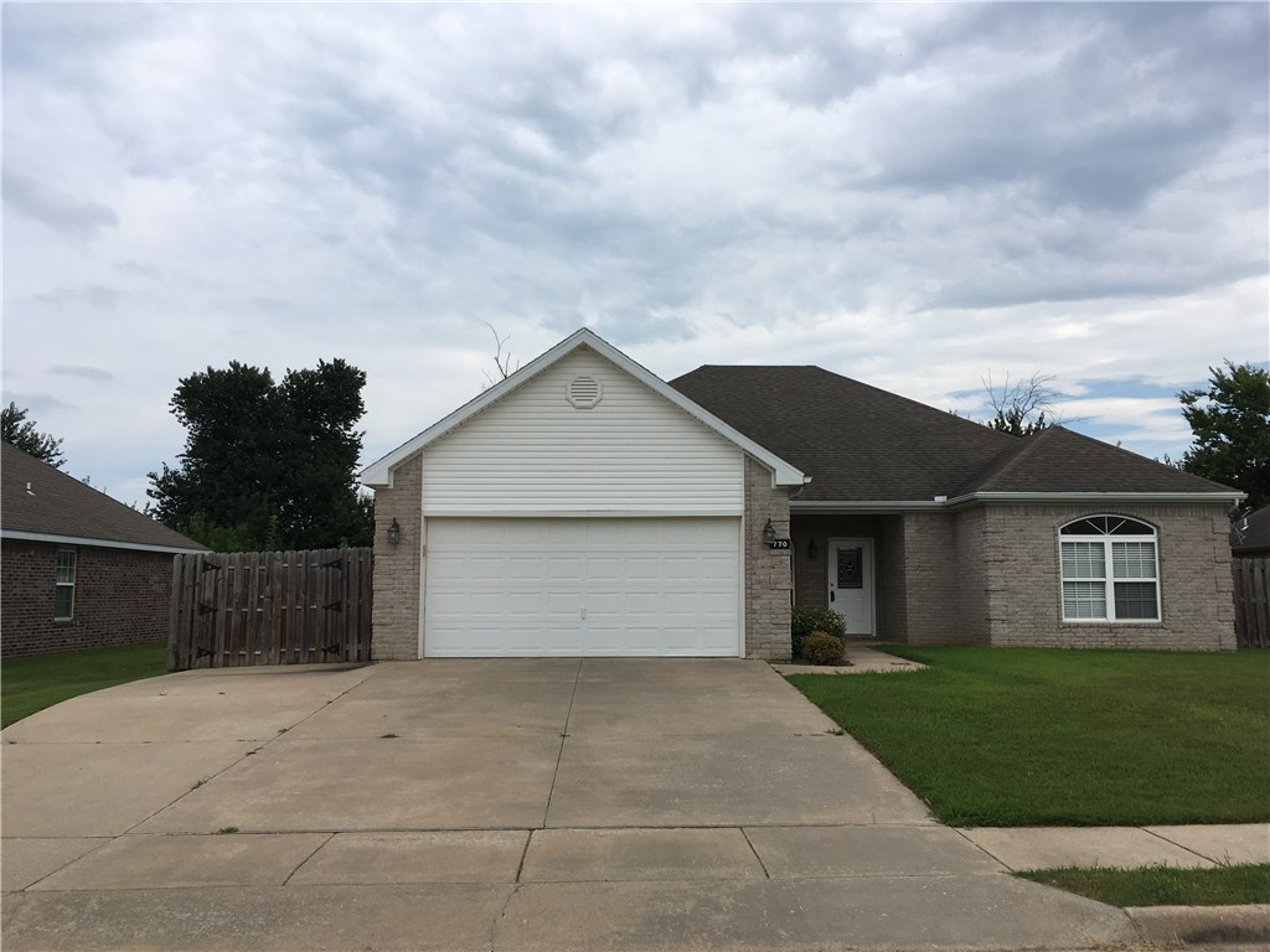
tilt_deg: +5.3
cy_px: 476
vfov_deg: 48.2
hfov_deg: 61.7
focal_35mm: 29
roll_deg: +0.3
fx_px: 1064
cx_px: 635
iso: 25
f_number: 2.2
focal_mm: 4.15
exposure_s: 1/1832
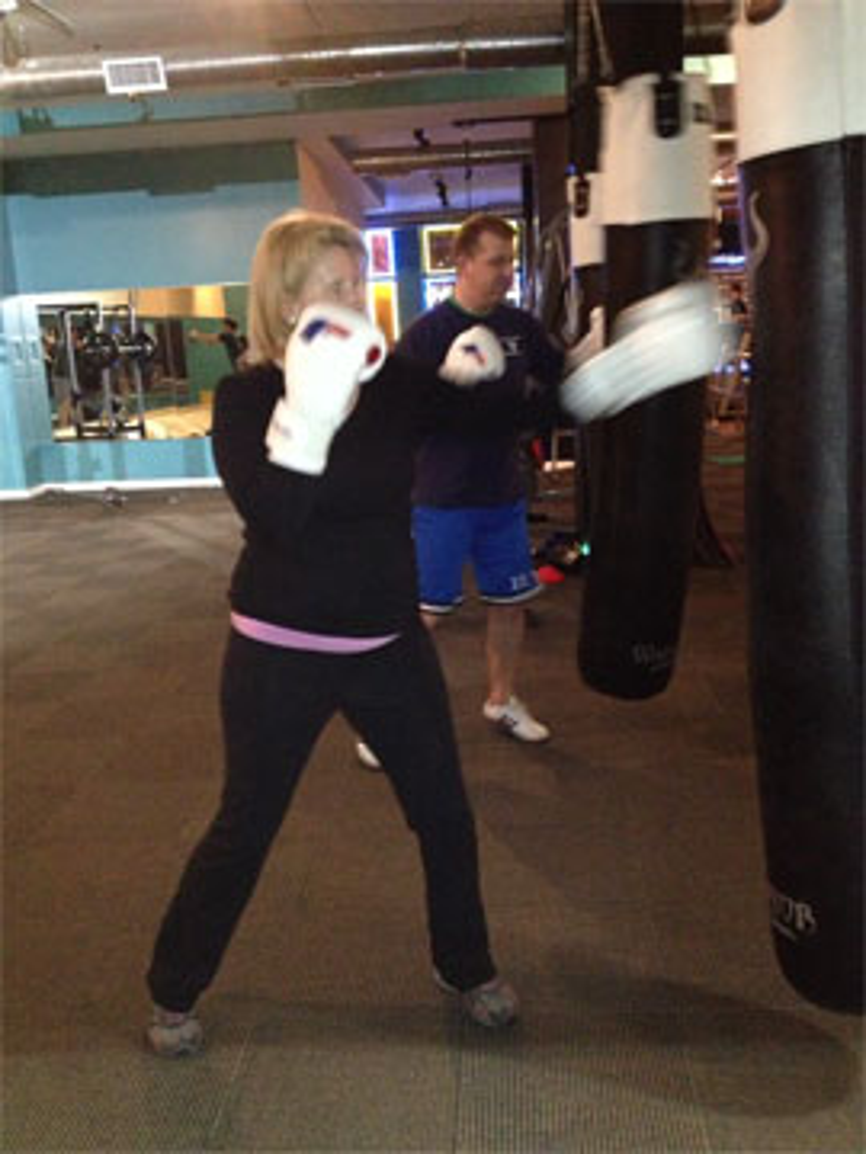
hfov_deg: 40.7
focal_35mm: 35
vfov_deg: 52.6
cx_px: 433
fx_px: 1167
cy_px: 577
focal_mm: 4.28
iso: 800
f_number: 2.4
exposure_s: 1/16
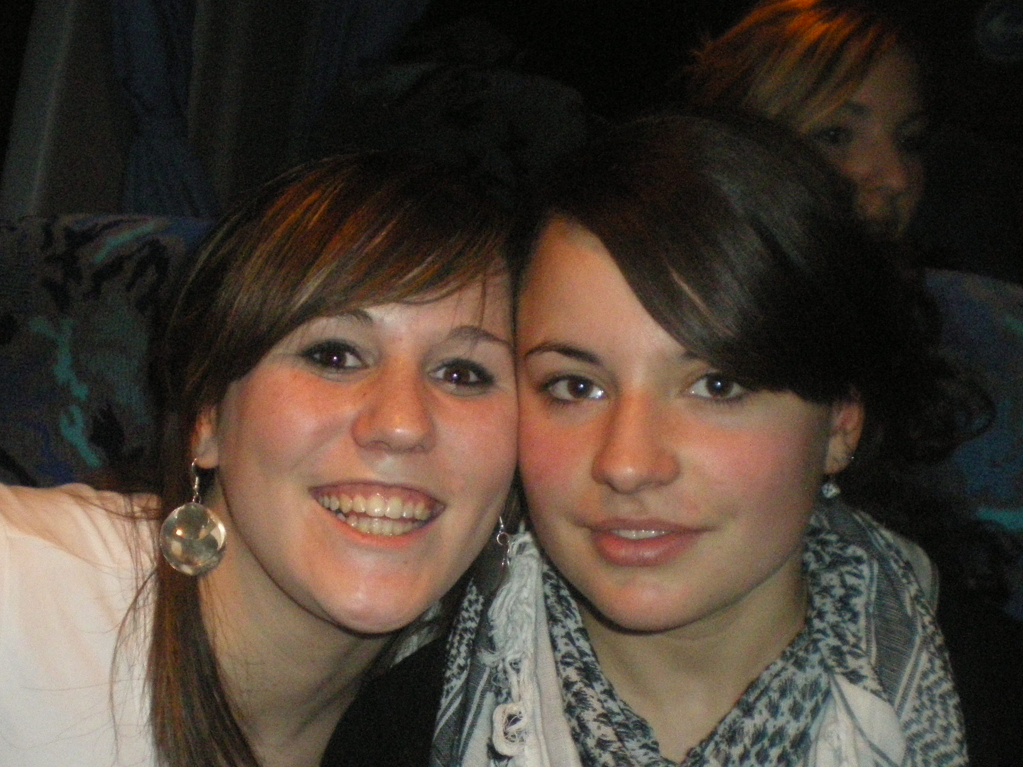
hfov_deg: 38.9
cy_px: 466
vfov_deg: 29.6
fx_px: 1448
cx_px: 476
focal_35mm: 49
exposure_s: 1/50
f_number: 3.1
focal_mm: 6.3
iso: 800
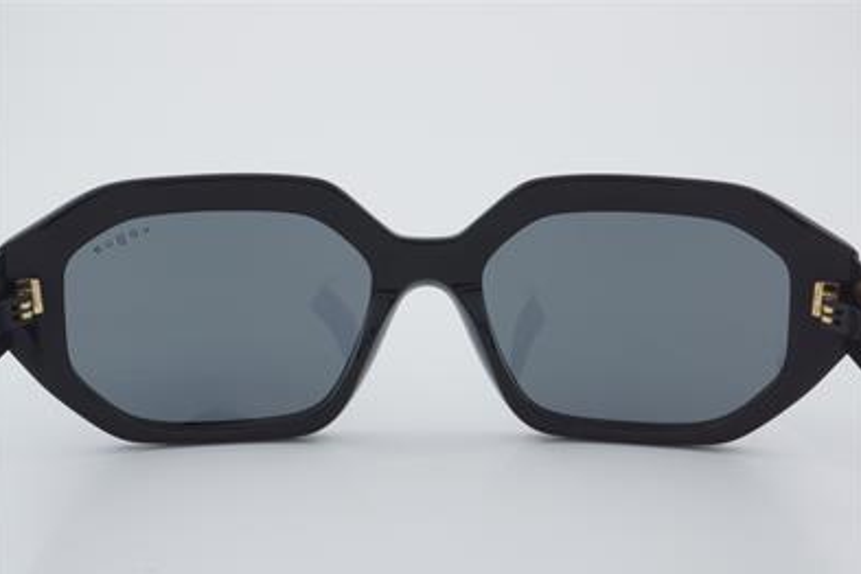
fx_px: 1459
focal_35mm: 61
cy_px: 289
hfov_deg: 32.9
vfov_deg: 22.3
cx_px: 429
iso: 100
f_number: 32
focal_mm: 40
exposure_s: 1/4
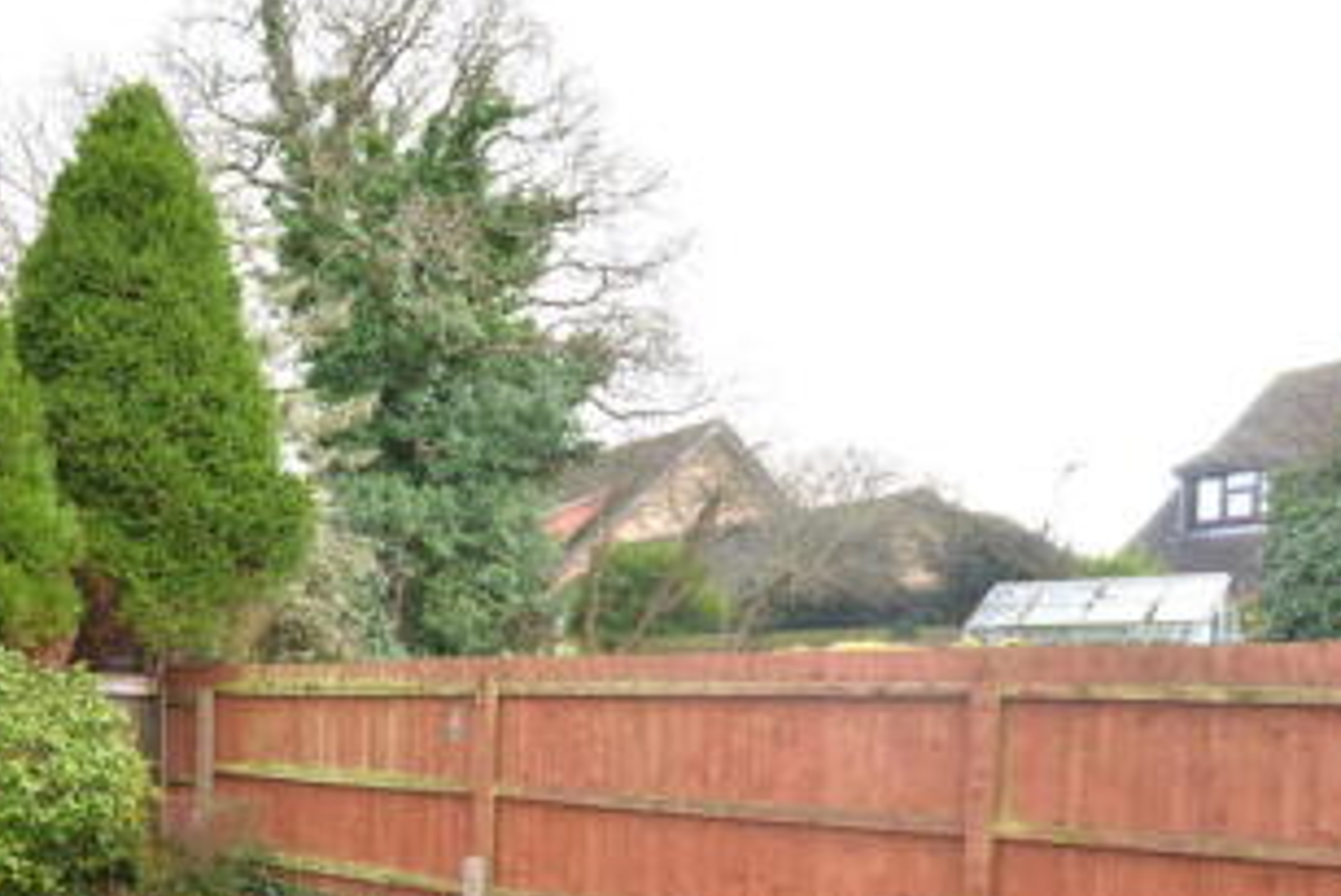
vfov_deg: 39.4
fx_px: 1193
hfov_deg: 54.2
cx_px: 247
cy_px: 728
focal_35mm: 32
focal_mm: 15
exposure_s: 1/60
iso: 640
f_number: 7.1
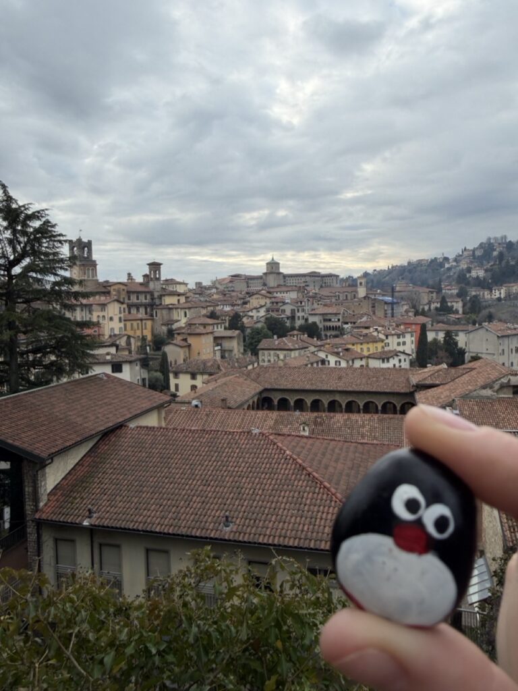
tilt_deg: -2.1
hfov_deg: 56.8
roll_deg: +2.6
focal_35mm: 24
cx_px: 259
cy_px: 346
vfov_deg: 71.6
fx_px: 479
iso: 40
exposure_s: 1/571
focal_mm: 2.22
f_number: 2.2
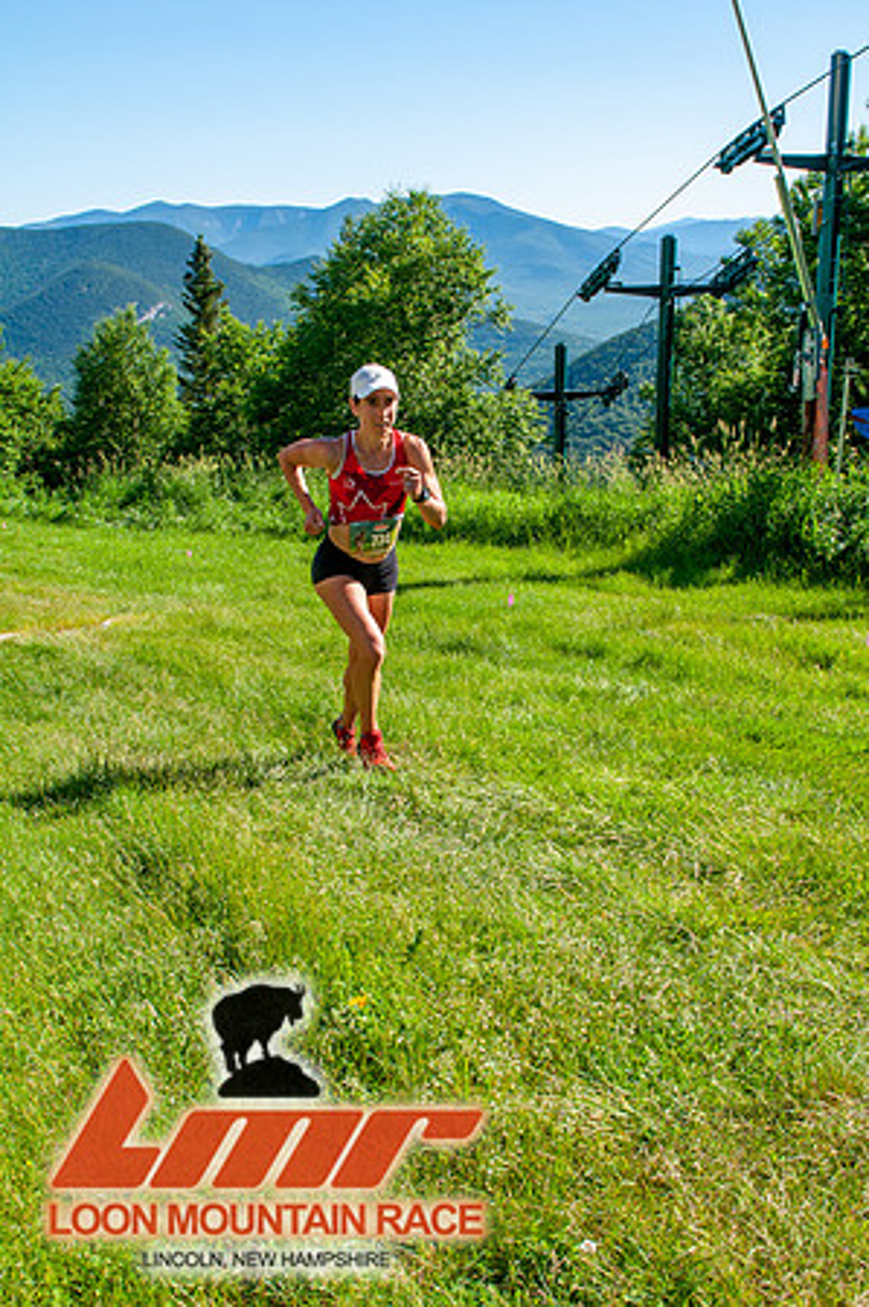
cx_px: 434
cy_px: 654
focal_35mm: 36
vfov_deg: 53.2
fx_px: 1306
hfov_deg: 36.8
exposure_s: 1/400
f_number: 8
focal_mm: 24
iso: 200
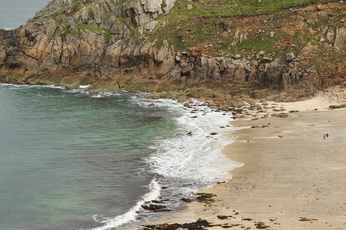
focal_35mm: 94
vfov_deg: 14.5
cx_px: 95
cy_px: 96
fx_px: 902
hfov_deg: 21.6
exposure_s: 1/160
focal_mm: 31
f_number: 11
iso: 200
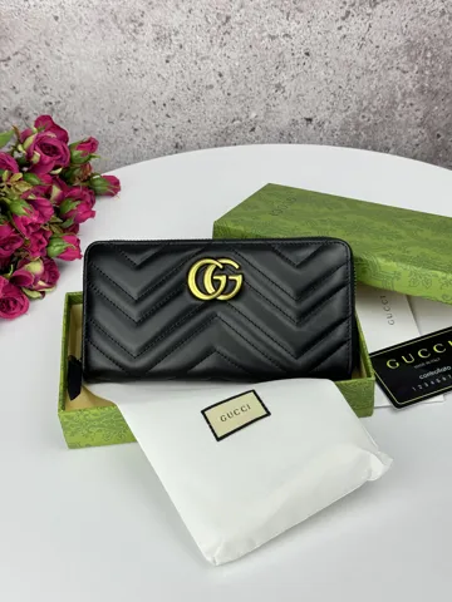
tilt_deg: -42.9
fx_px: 836
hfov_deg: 30.3
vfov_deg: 39.7
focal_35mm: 48
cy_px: 301
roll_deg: +4.2
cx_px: 226
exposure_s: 1/364
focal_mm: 6.76
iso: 64
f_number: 1.78
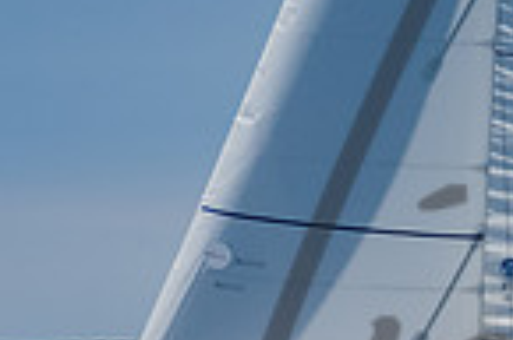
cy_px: 329
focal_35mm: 781
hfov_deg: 2.6
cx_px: 1022
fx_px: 11105
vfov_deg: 1.8
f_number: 14
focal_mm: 130
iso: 640
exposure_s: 1/1250
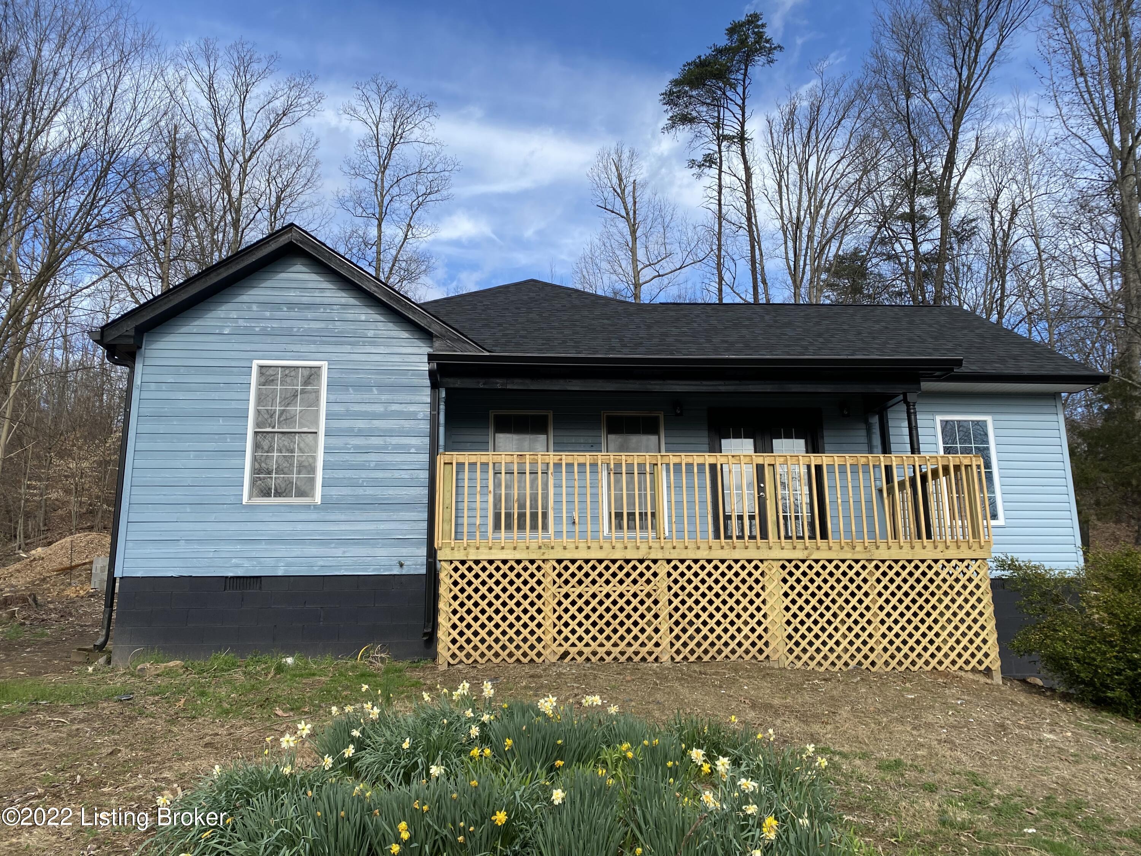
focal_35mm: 26
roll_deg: +0.7
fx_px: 857
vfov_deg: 53.1
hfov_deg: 67.3
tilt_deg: +10.1
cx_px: 570
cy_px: 428
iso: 32
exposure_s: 1/1629
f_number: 1.8
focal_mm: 4.25
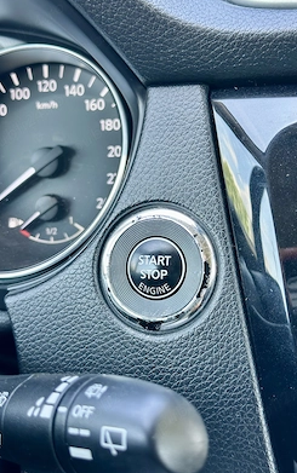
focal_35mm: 52
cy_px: 237
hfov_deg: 24.9
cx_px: 153
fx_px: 672
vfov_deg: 38.8
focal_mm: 6.86
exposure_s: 1/83
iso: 64
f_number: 1.78
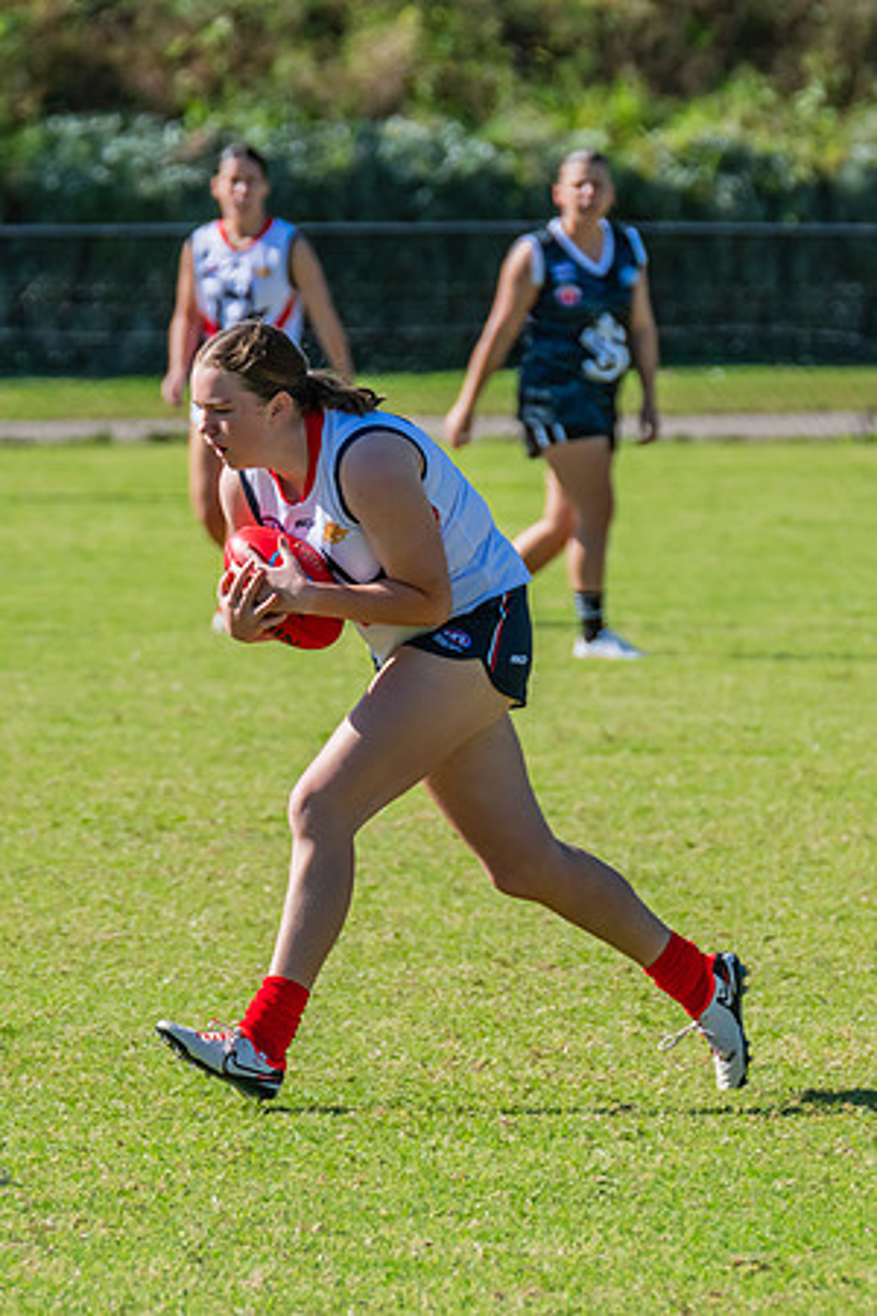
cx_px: 453
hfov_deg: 1.9
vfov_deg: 2.8
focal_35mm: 726
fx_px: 26536
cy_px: 678
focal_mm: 460
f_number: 11
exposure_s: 1/1250
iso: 800
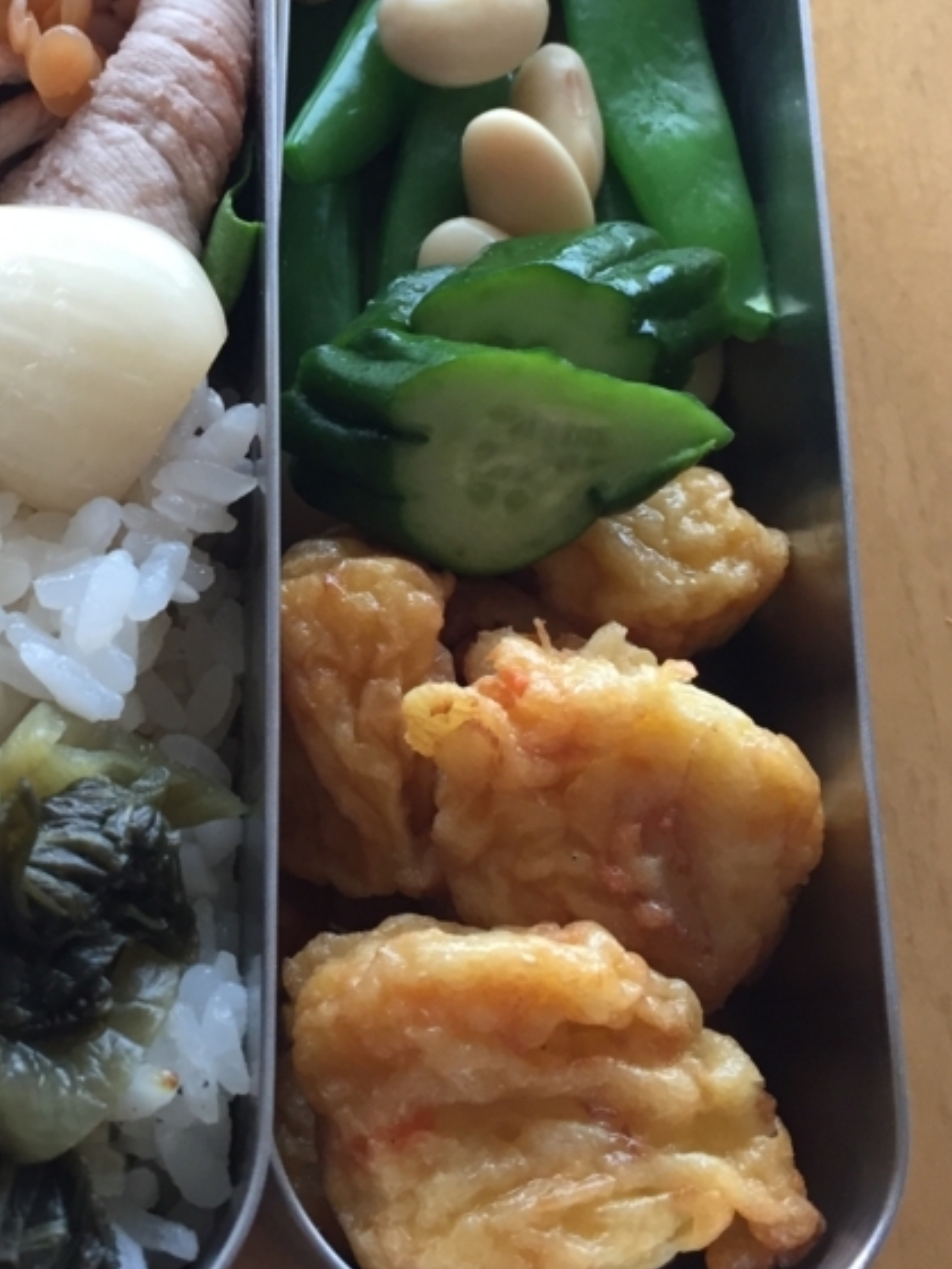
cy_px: 387
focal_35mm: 53
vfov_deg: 35.7
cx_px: 145
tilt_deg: -67.2
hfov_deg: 26.8
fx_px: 1943
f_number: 2.2
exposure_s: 1/30
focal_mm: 4.15
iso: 40
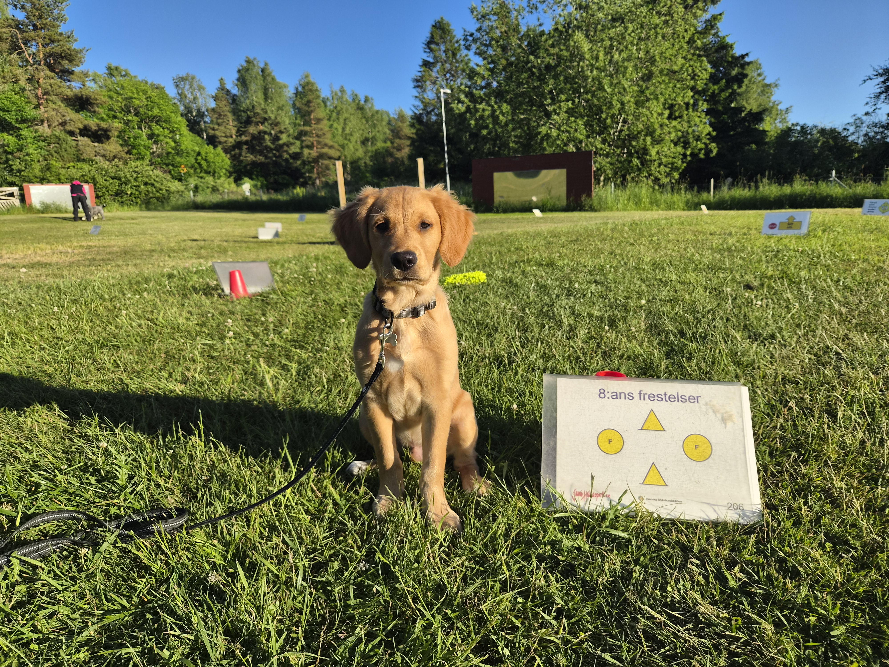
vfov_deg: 58.9
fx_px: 591
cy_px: 334
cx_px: 444
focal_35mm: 23
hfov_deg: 73.9
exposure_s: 1/3264
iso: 80
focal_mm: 5.4
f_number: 1.8
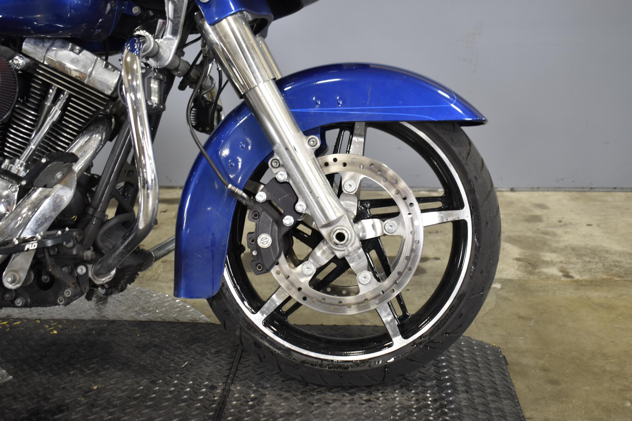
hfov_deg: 42.3
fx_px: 816
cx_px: 316
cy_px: 210
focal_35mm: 46
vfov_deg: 28.9
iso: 400
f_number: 4.2
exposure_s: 1/20
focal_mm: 31
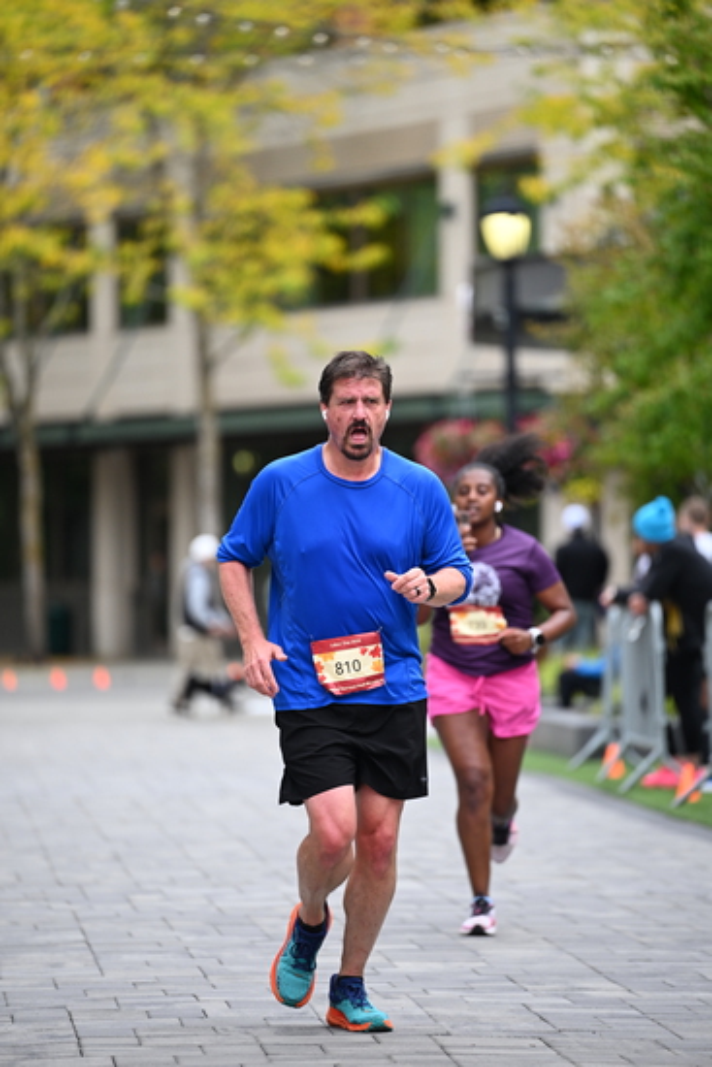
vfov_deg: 10.3
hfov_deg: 6.9
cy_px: 534
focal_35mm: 200
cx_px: 356
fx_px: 5929
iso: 640
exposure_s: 1/2000
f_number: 2.8
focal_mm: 200
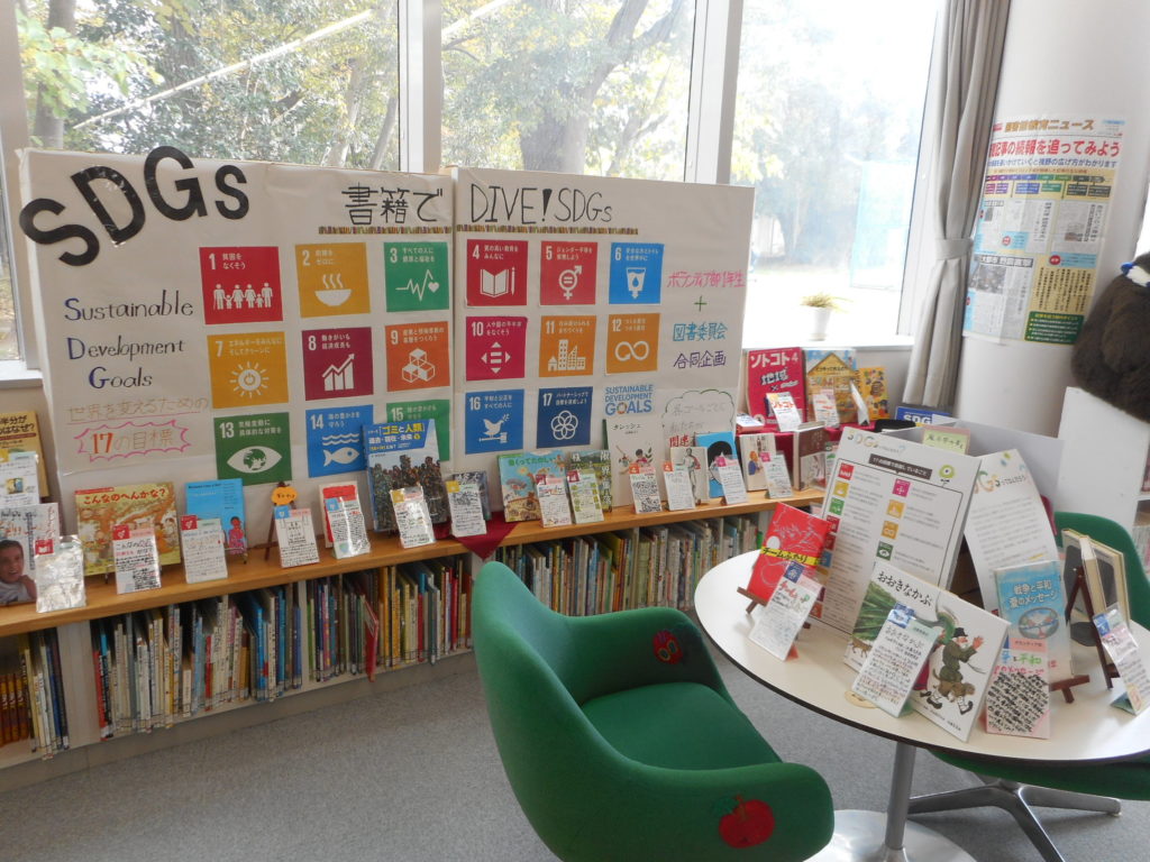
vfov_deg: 54.9
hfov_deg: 69.4
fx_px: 831
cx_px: 575
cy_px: 431
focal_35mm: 25
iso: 80
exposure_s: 1/30
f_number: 3.7
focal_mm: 4.5
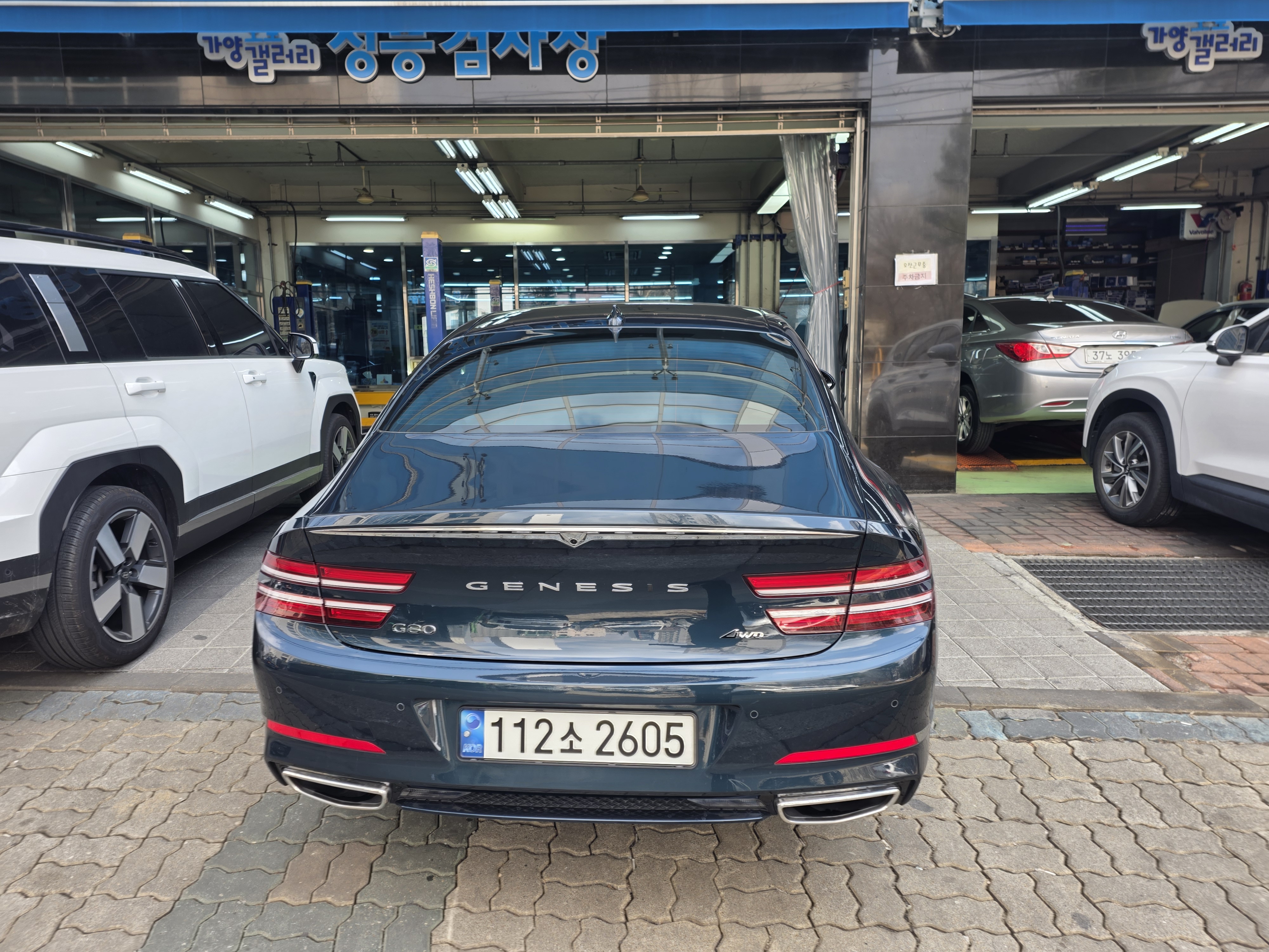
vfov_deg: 58.9
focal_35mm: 23
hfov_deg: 73.9
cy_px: 476
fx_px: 843
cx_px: 634
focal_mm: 6.25
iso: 12
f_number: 1.7
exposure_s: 1/120
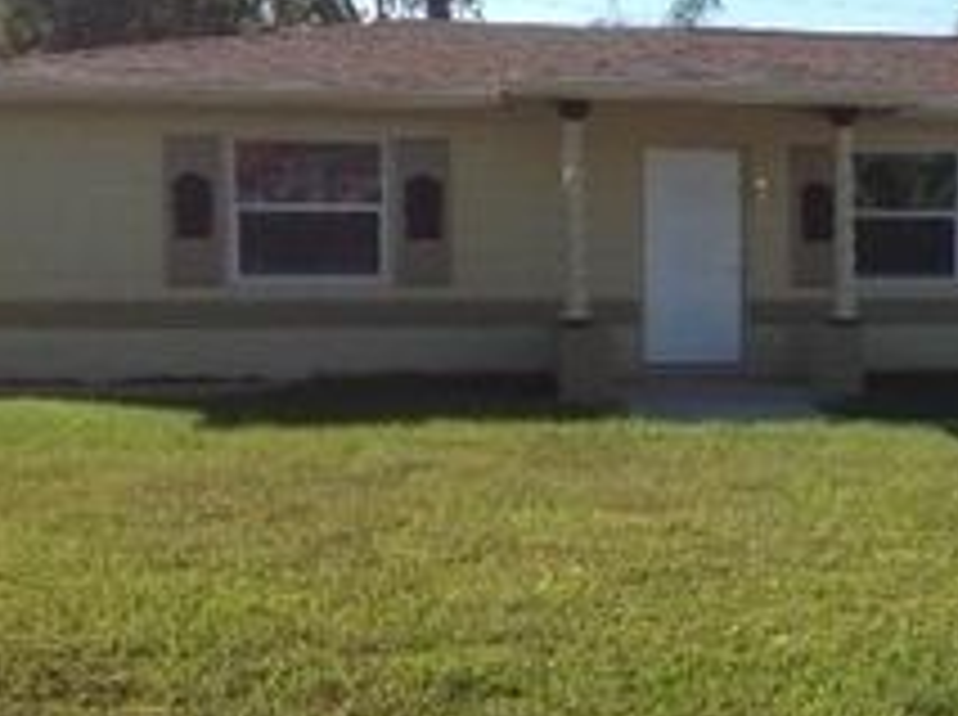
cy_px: 353
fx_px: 2266
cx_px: 962
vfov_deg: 17.9
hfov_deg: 22.9
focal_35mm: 82
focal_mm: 4.28
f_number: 2.4
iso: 50
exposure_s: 1/1513
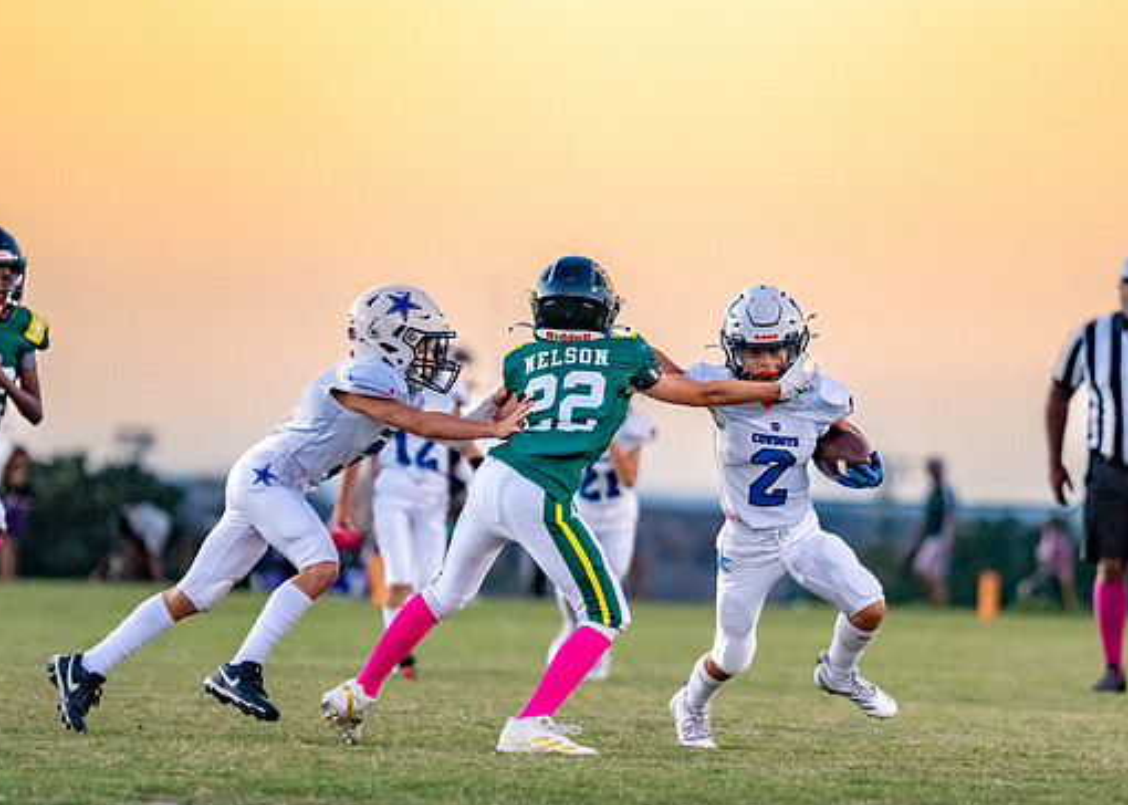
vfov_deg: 4.7
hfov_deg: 6.6
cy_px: 482
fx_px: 9832
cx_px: 678
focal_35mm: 307
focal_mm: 200
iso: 4000
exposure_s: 1/1600
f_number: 2.8
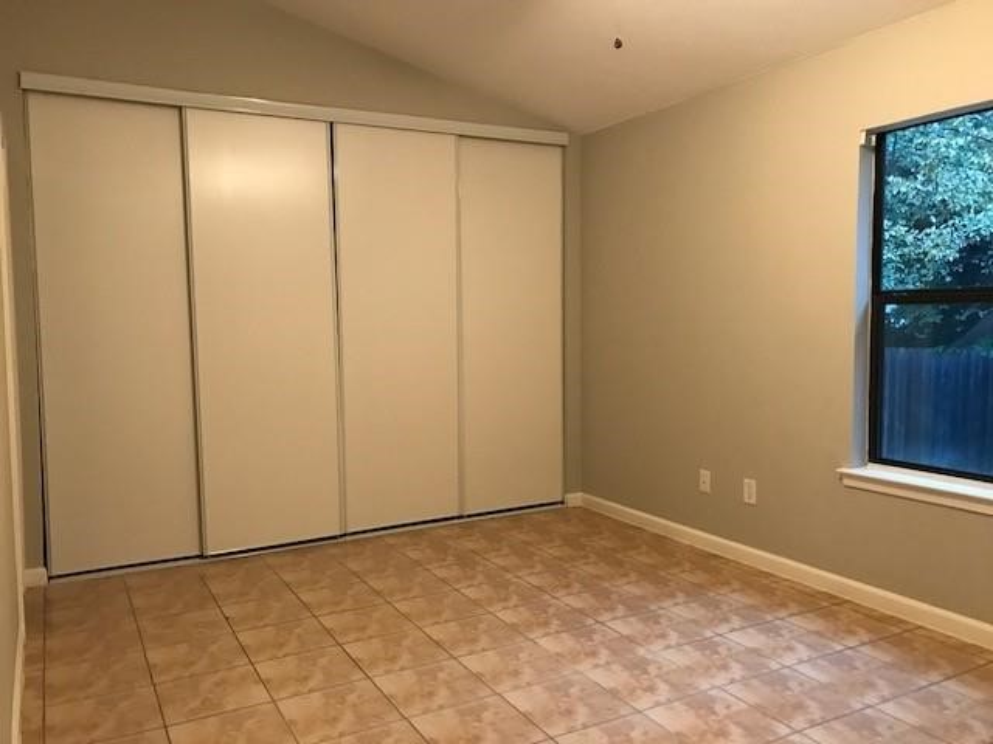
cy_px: 372
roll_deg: +1.3
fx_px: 803
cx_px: 496
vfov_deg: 49.7
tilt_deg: -3.4
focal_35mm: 28
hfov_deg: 63.4
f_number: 1.8
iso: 100
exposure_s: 1/9
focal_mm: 3.99
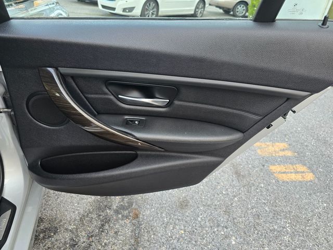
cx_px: 166
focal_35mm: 23
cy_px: 125
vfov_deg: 58.9
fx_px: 221
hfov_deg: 73.9
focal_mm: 6.3
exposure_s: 1/120
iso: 200
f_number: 1.7
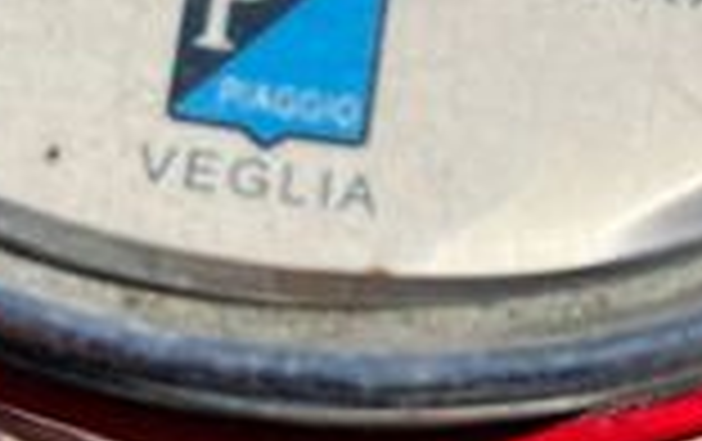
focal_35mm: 113
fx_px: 2165
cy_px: -166
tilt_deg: -57.2
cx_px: 364
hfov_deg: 18.4
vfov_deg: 11.3
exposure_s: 1/6494
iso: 50
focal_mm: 5.1
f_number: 1.6
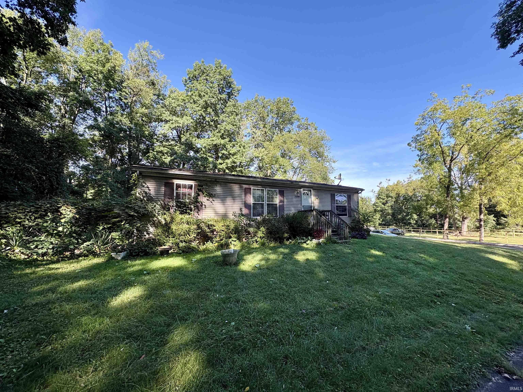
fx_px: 212
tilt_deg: +5.9
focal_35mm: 14
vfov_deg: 85.7
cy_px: 196
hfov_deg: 102.1
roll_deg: +0.8
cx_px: 262
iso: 40
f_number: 2.2
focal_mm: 2.22
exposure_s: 1/267
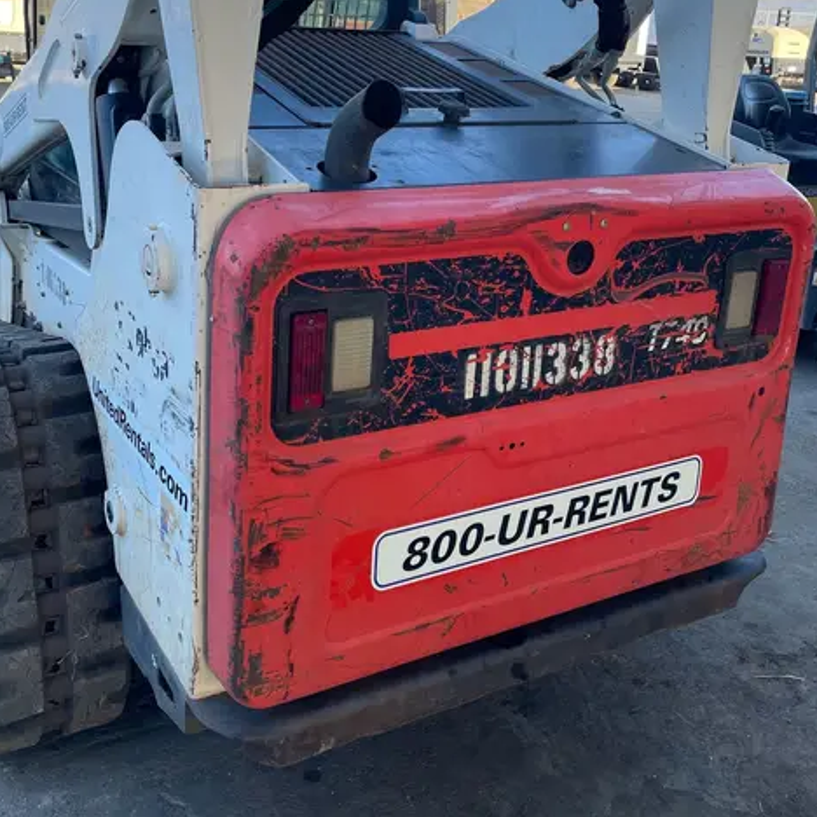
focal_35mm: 36
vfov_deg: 45.2
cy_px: 256
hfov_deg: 45.9
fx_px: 961
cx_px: 351
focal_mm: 4.2
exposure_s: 1/421
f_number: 1.6
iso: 32
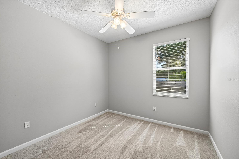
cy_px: 80
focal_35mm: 15
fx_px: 100
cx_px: 120
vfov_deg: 77.3
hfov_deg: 100.4
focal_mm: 15
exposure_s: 1/80
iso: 400
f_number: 8
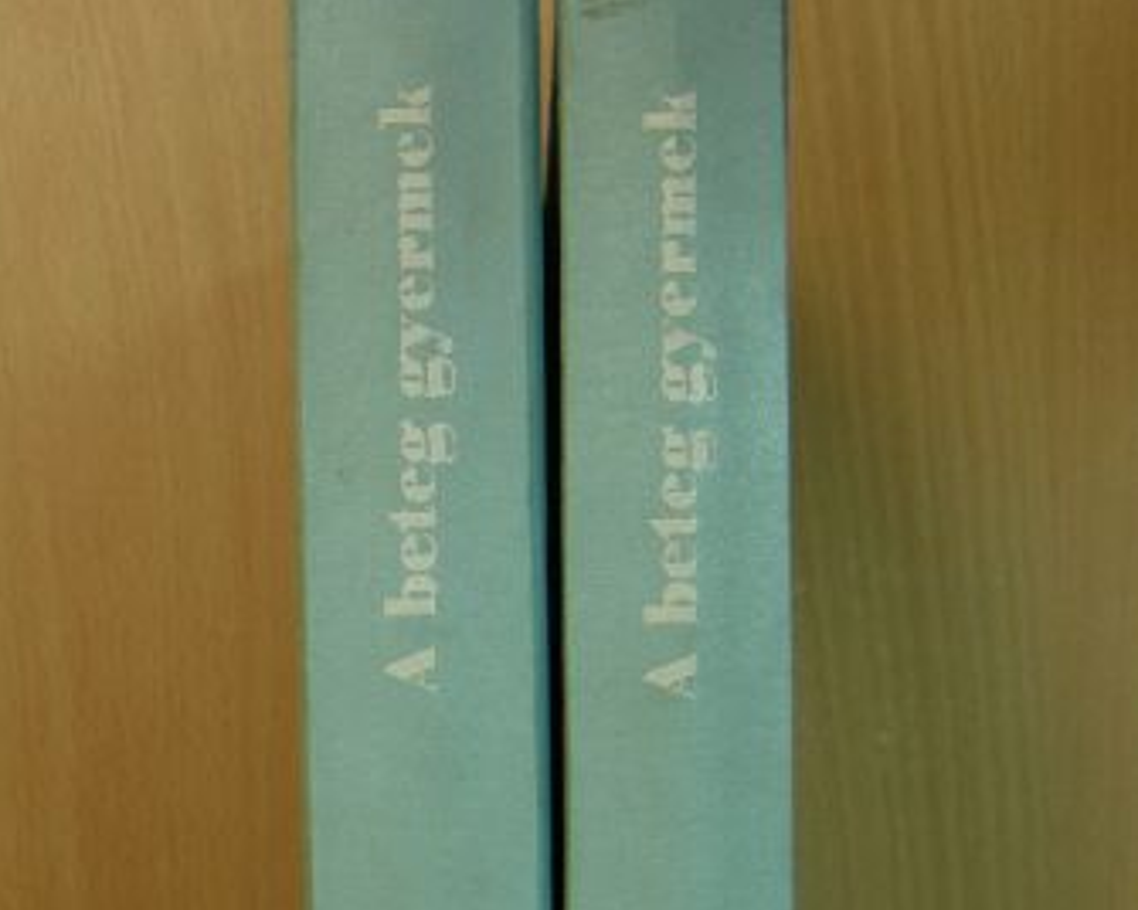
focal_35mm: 70
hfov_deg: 27.1
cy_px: 762
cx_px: 567
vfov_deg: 21.5
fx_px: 2358
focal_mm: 8.8
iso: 50
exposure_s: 1/11.3
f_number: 3.5
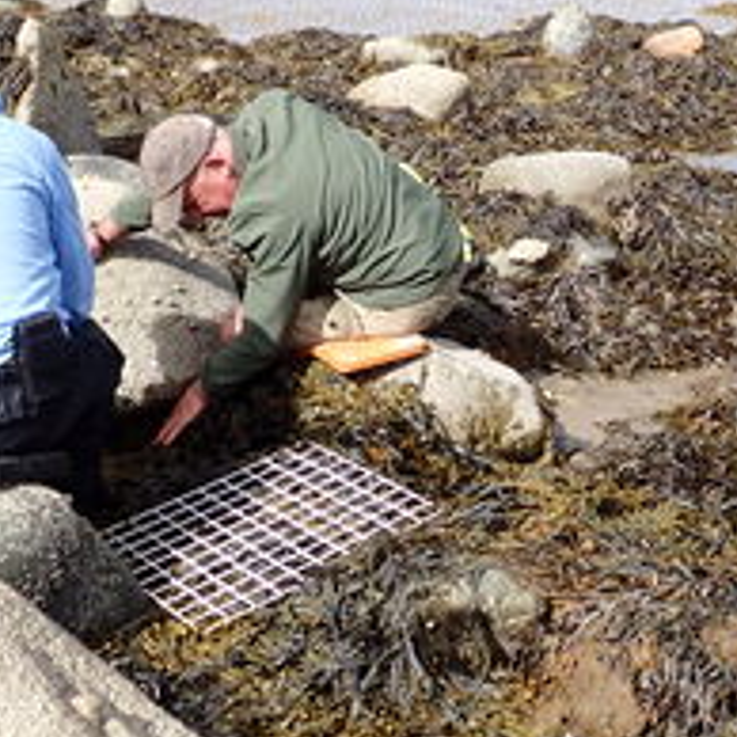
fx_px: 1469
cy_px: 234
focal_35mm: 61
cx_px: 595
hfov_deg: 27.6
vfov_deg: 27.9
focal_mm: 5.4
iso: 100
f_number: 9
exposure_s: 1/125
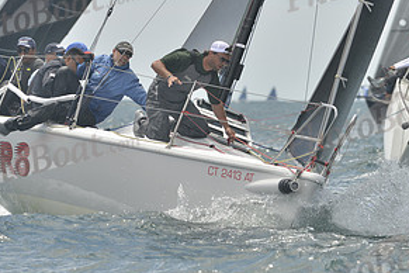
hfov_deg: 4.0
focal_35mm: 518
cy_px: 68
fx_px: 5885
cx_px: 214
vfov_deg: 2.7
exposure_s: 1/1250
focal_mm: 260
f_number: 7.1
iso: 280
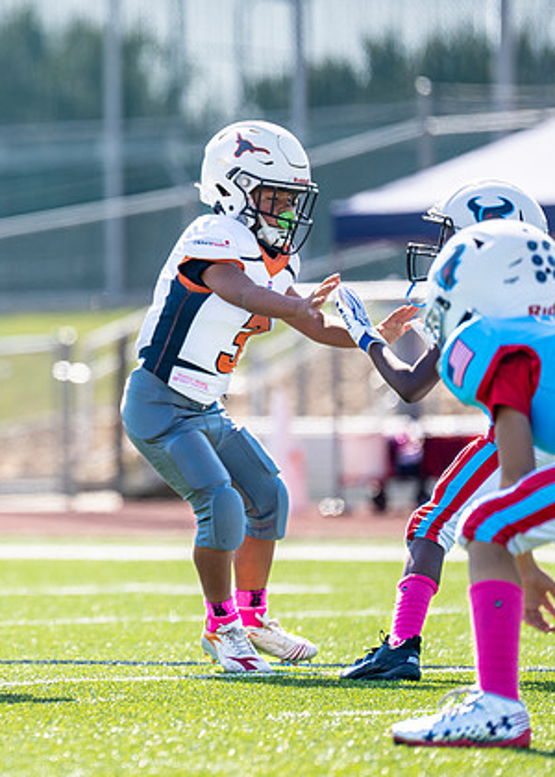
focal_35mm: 390
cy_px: 353
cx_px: -83
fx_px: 8606
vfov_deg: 5.2
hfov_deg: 3.7
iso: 100
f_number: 2.8
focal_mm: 200
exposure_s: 1/1250
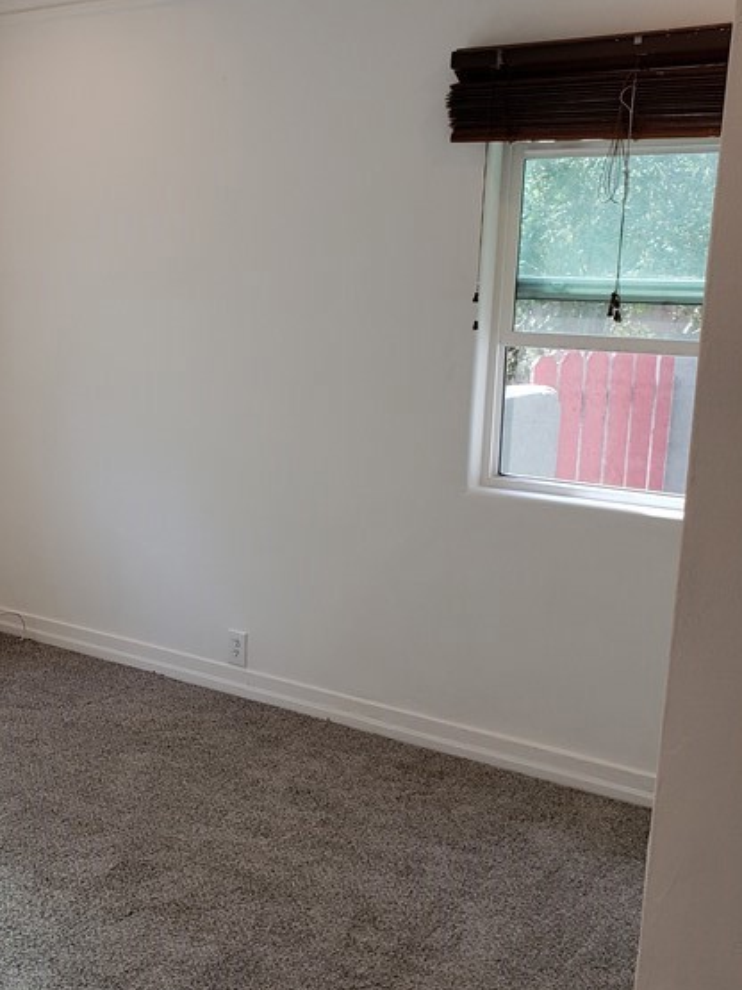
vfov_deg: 39.6
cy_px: 528
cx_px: 71
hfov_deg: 29.0
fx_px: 1372
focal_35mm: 48
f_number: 2.4
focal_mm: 4.3
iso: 100
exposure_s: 1/120
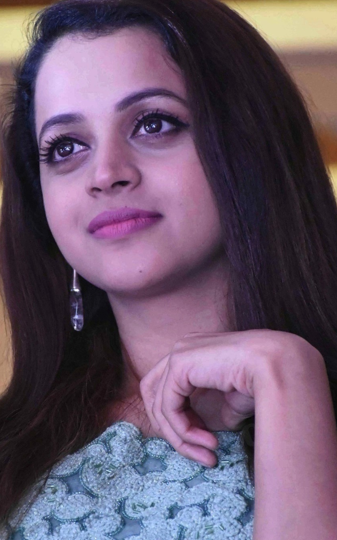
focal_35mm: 248
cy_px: 288
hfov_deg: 5.3
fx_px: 3645
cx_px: 155
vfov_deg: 8.5
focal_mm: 112
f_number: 5.6
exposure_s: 1/80
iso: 10000
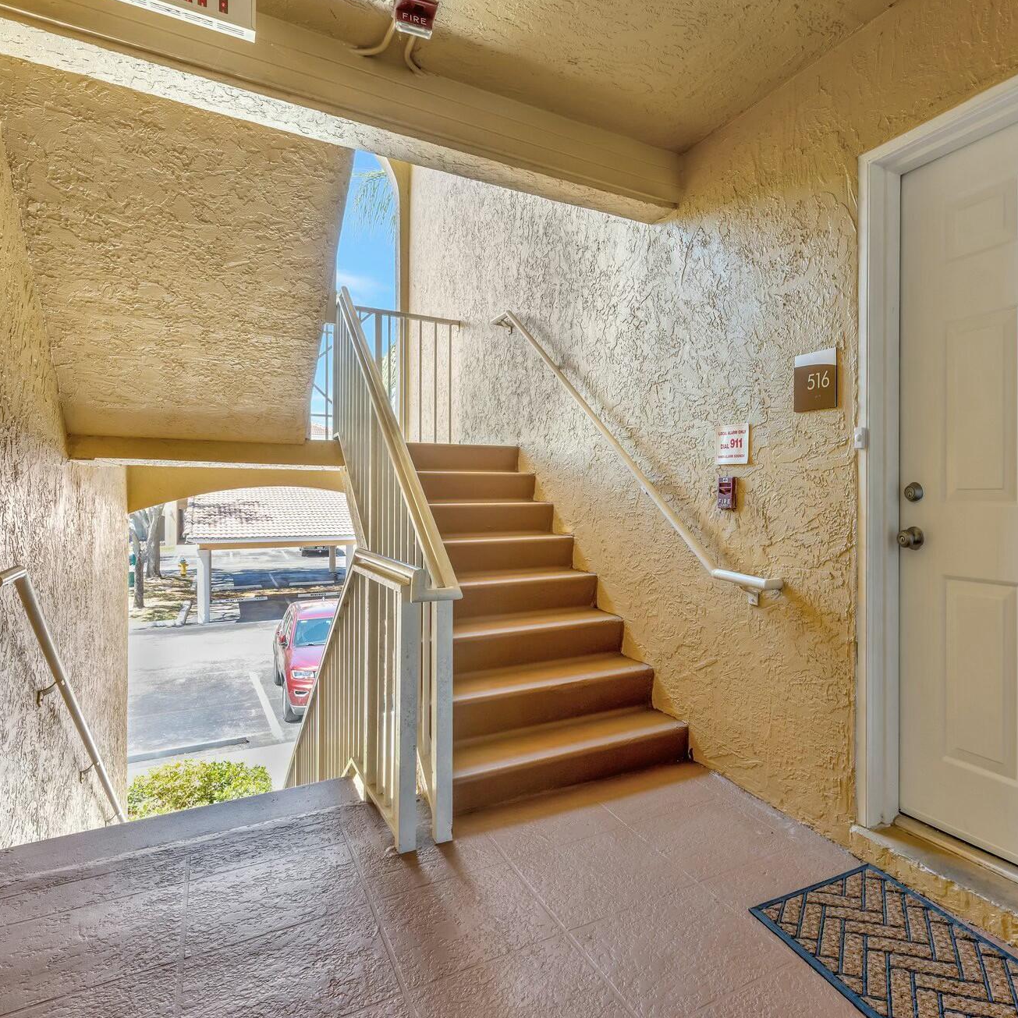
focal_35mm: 21
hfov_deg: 70.4
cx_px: 671
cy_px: 490
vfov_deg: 72.3
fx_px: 696
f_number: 8
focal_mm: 15.7
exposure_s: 1/13
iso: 400
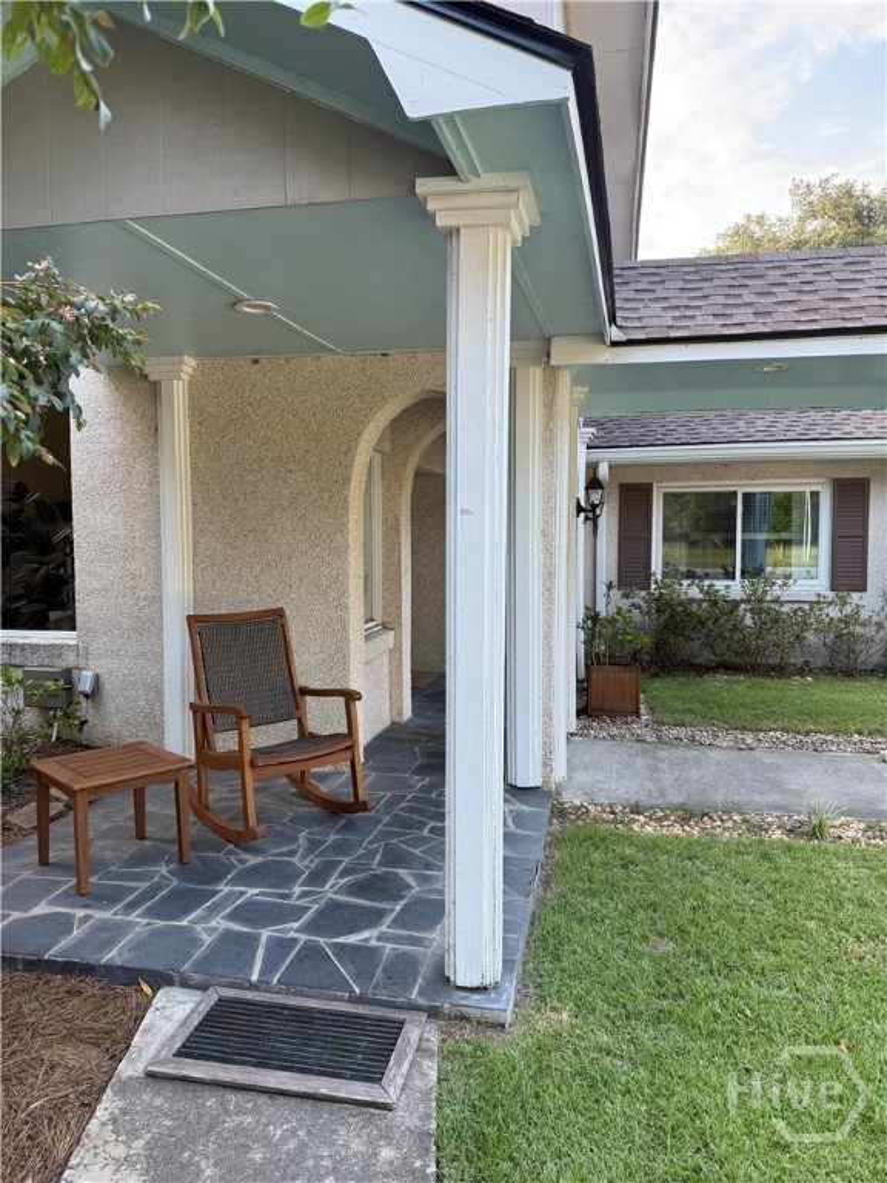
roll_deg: +0.0
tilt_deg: -3.6
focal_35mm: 24
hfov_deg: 56.8
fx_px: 820
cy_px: 592
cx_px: 444
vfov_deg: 71.6
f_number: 1.78
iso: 80
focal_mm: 6.76
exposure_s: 1/121
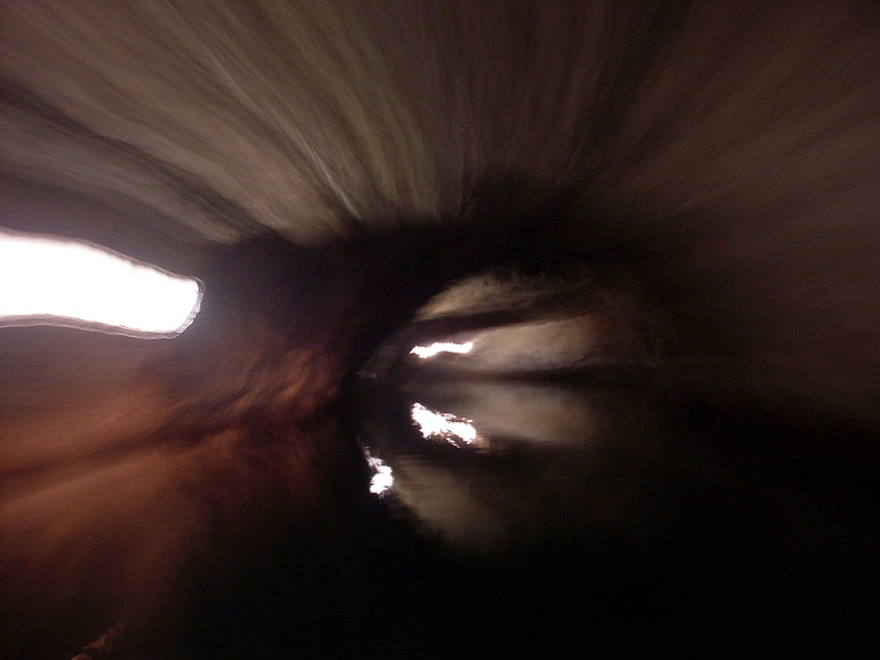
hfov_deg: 49.0
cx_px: 440
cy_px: 330
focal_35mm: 38
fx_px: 966
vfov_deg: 37.7
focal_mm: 6.3
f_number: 8.4
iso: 100
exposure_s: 8
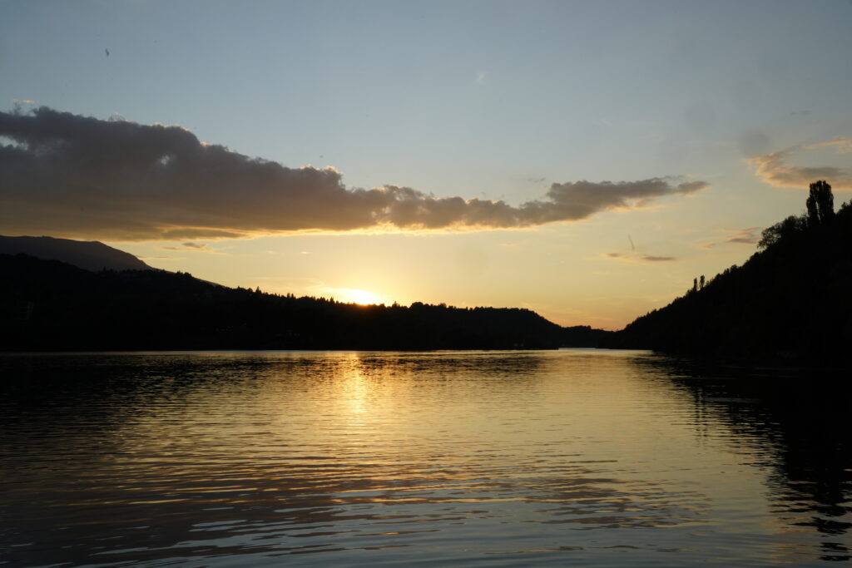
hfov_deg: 48.5
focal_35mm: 40
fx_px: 947
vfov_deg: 33.4
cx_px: 426
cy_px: 284
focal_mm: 40
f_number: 22
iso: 500
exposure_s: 1/90
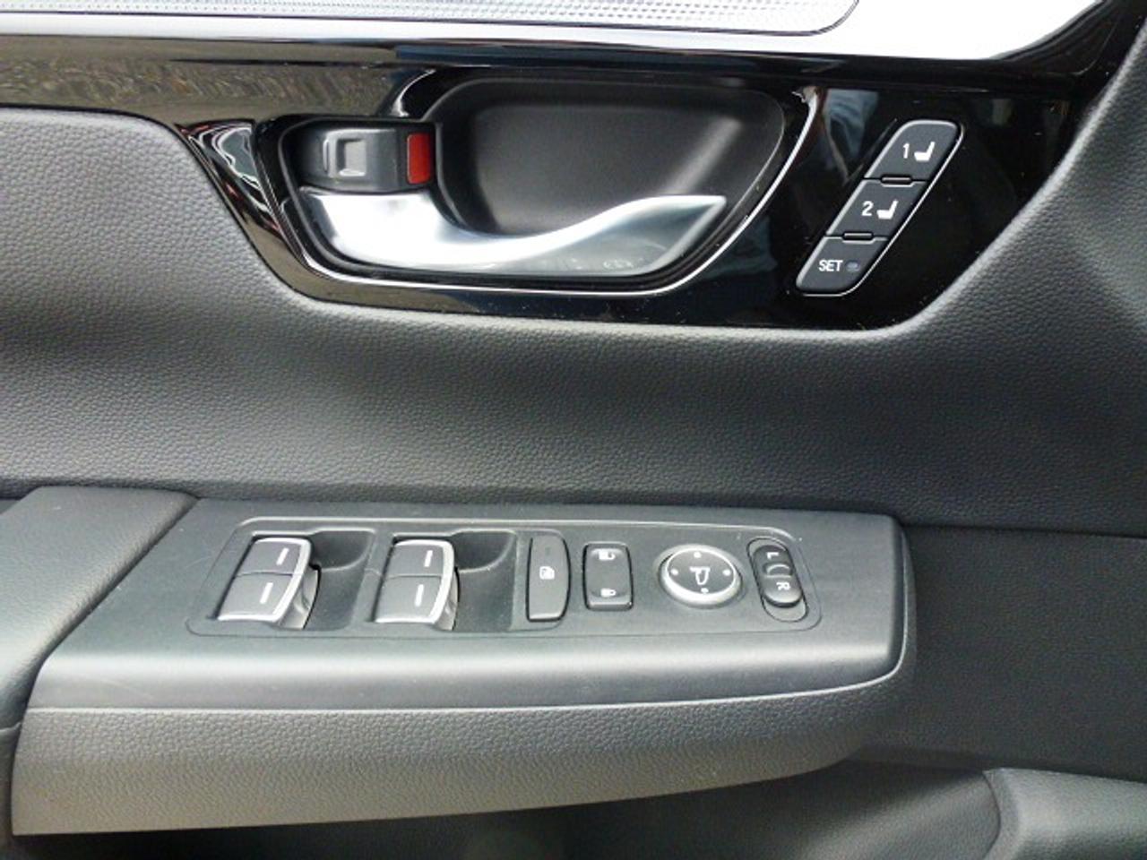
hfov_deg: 71.6
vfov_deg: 56.8
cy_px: 430
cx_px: 574
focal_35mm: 24
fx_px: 795
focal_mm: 4.3
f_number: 3.3
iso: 400
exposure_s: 1/60
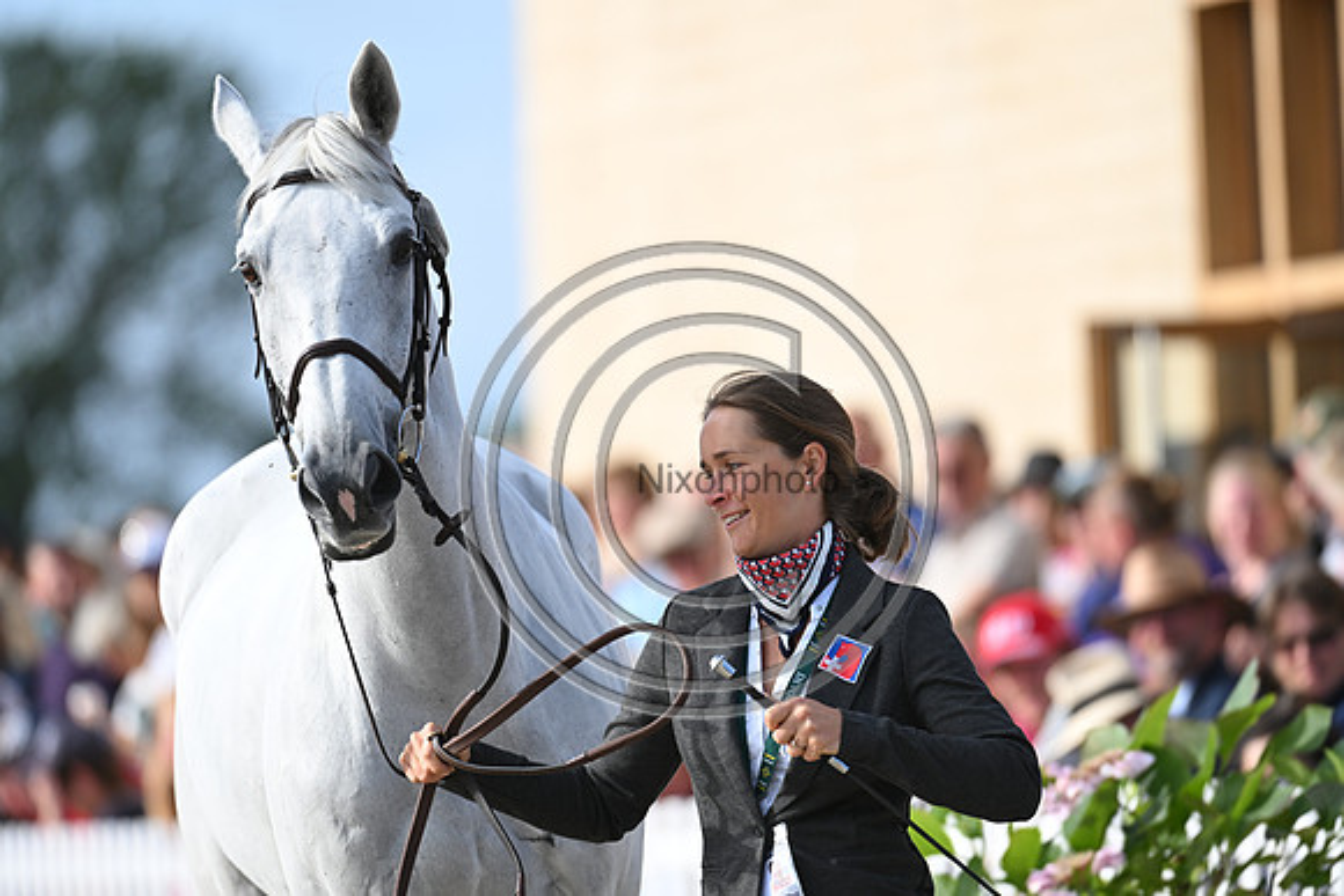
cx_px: 672
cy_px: 448
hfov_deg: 5.2
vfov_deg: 3.4
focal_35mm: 400
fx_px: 14936
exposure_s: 1/1600
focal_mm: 400
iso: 500
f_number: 5
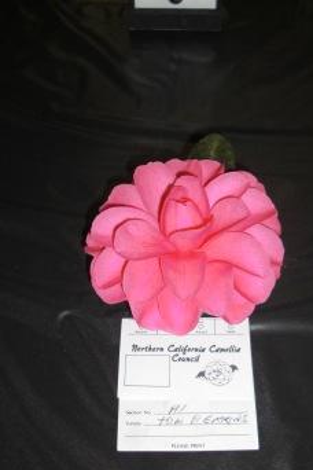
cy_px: 231
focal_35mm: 49
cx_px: 187
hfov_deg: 27.5
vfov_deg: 40.3
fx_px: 639
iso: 50
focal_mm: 6.3
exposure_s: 1/60
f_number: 2.8
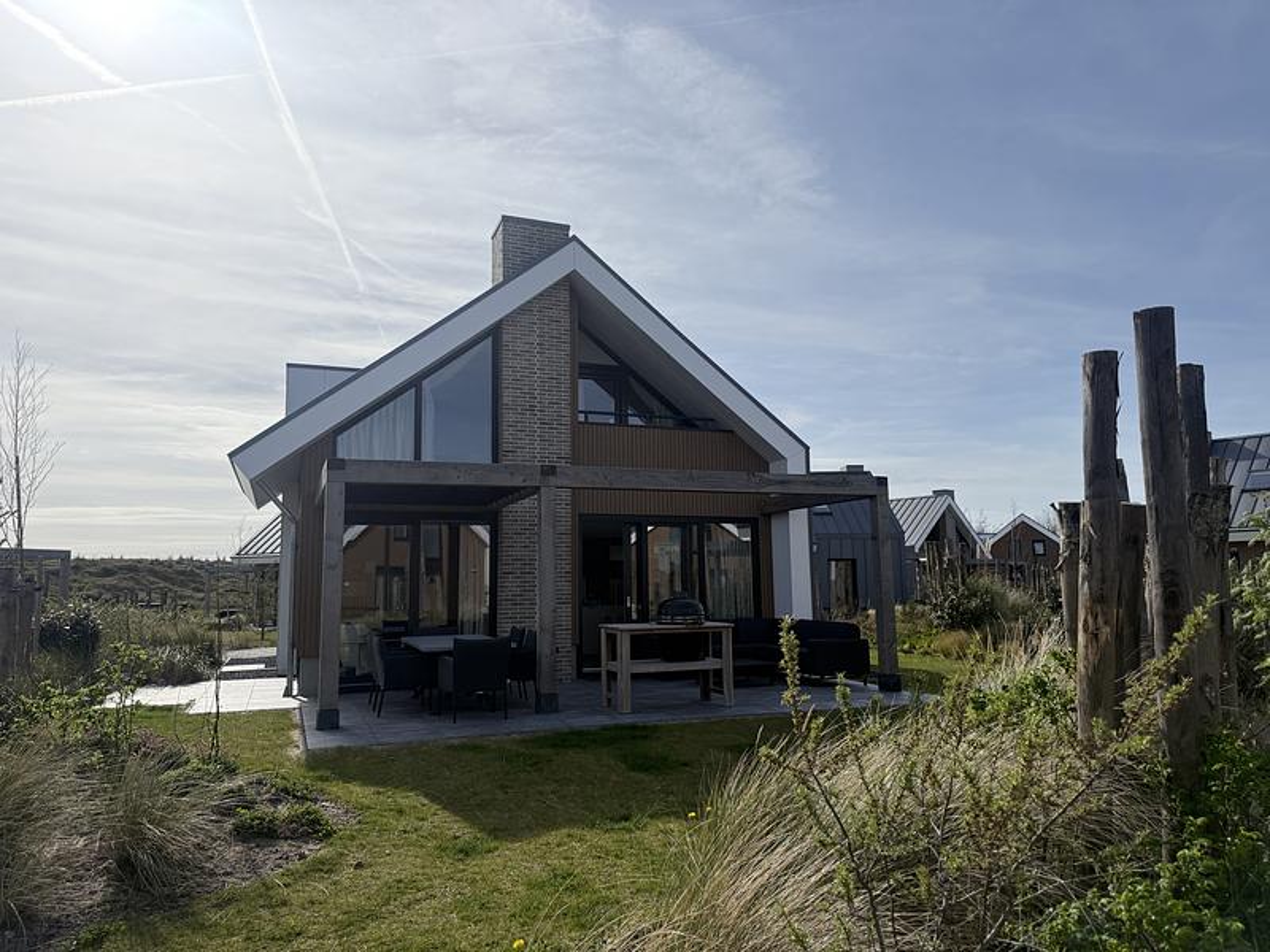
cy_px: 476
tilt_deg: +7.8
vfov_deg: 56.8
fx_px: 881
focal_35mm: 24
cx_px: 635
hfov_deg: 71.6
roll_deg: +0.7
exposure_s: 1/11905
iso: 125
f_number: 1.78
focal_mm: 6.76
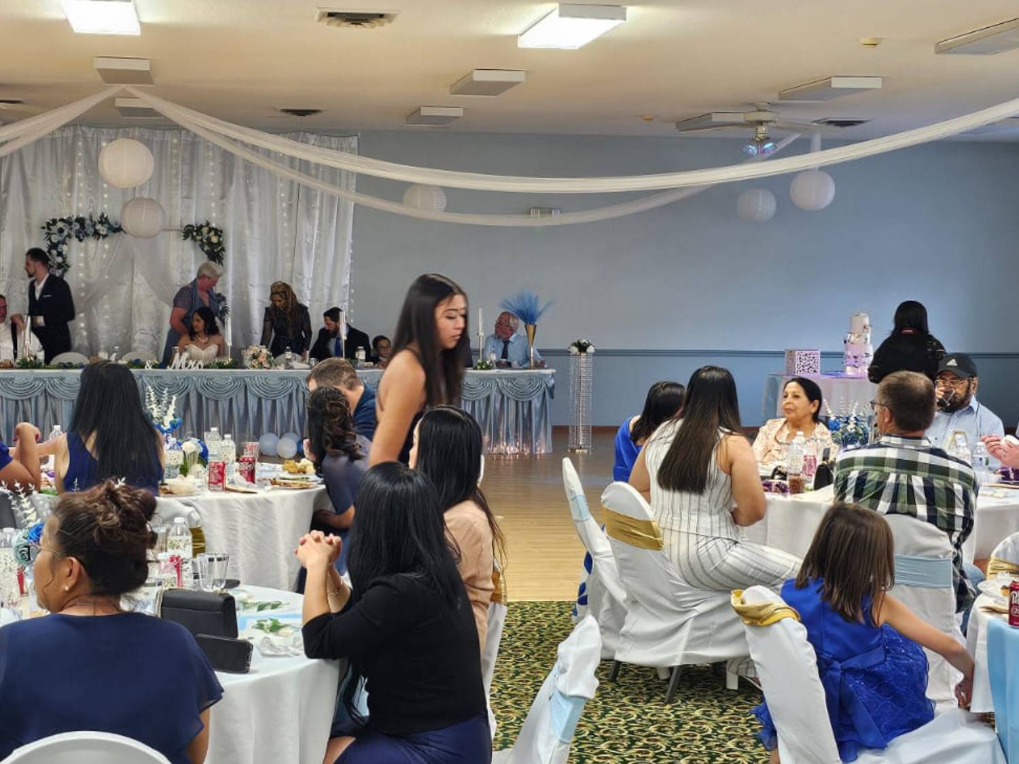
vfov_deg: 28.0
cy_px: 382
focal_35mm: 52
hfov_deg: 36.8
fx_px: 1531
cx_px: 510
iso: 80
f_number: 3.4
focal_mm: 9.2
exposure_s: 1/750
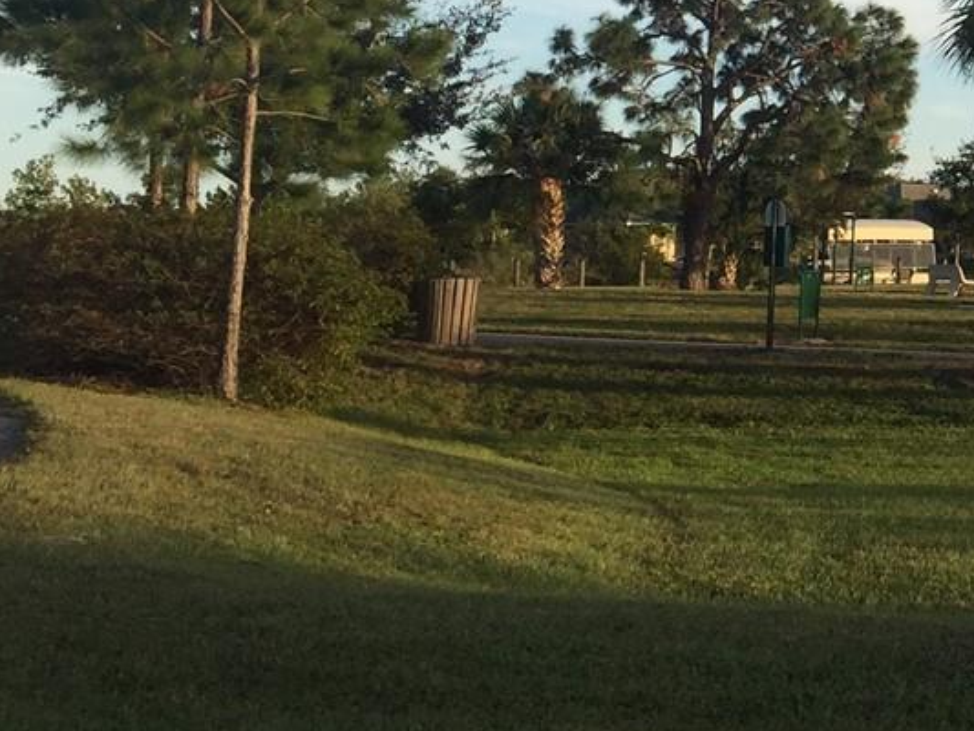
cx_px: 1360
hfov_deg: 20.1
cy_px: -113
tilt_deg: +7.7
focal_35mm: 87
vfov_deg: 16.4
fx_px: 2448
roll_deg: -2.2
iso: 32
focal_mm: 4.15
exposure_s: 1/1163
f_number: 2.2
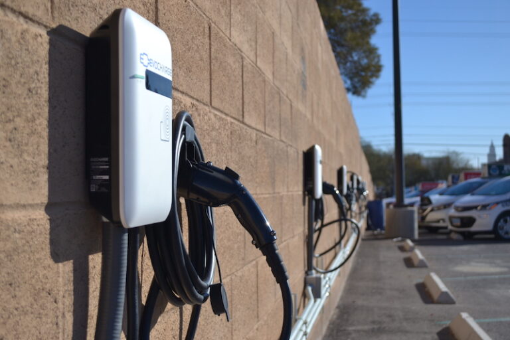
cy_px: 170
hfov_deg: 41.1
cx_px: 255
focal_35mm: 48
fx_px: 680
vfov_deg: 28.1
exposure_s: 1/800
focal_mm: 32
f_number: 4.8
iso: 100
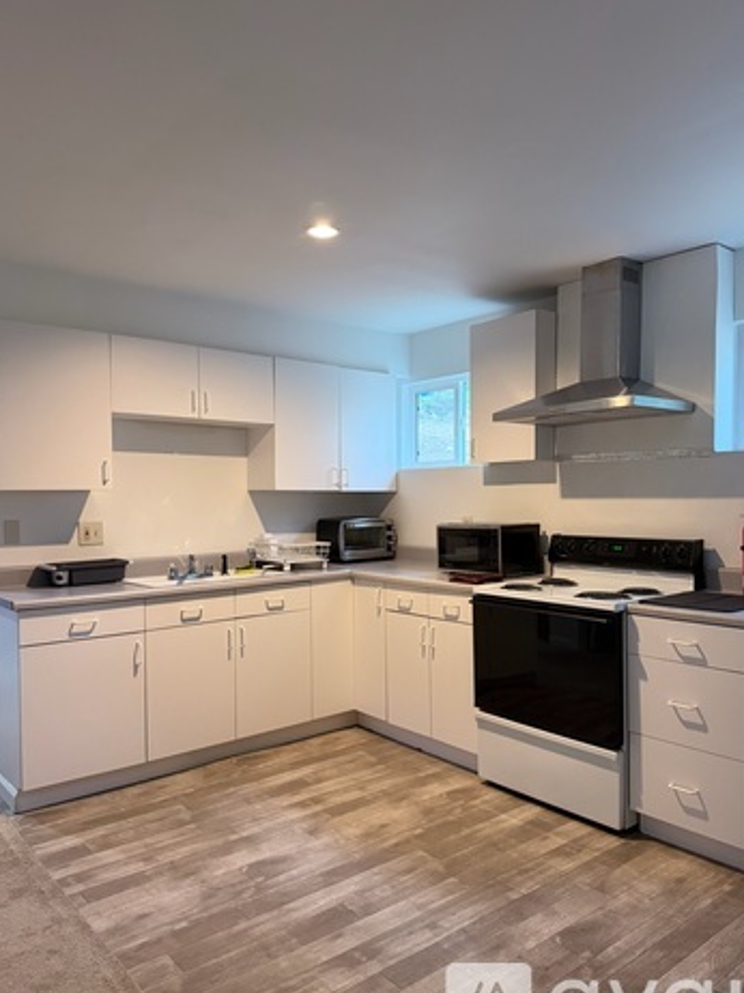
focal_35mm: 26
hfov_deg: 53.0
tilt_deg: -1.1
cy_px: 512
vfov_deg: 67.3
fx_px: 746
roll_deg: +0.3
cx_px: 390
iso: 500
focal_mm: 6.76
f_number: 1.78
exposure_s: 1/60
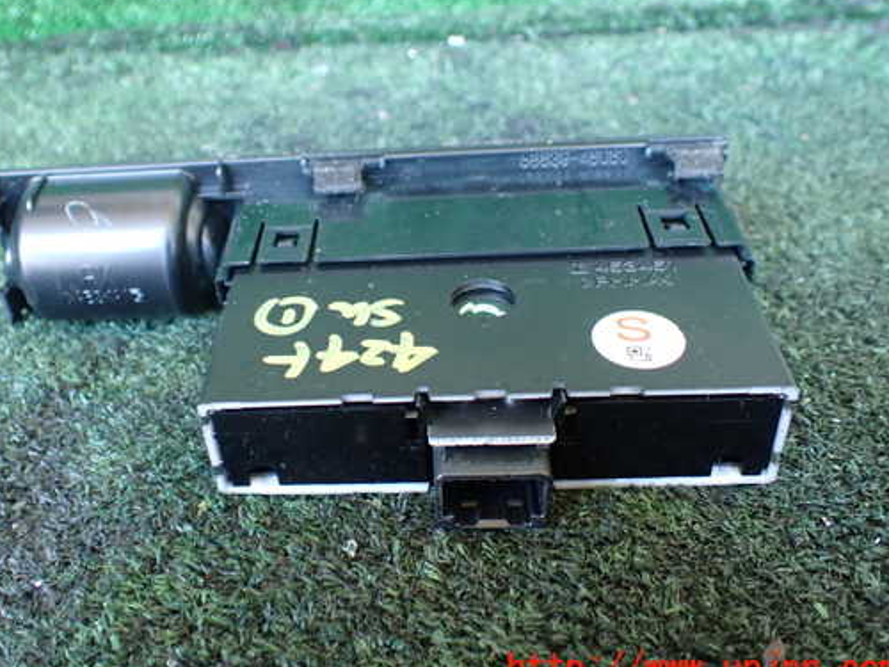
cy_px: 292
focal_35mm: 36
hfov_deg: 51.2
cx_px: 375
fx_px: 925
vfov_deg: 39.6
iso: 800
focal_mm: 5.4
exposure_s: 1/50
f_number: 2.3
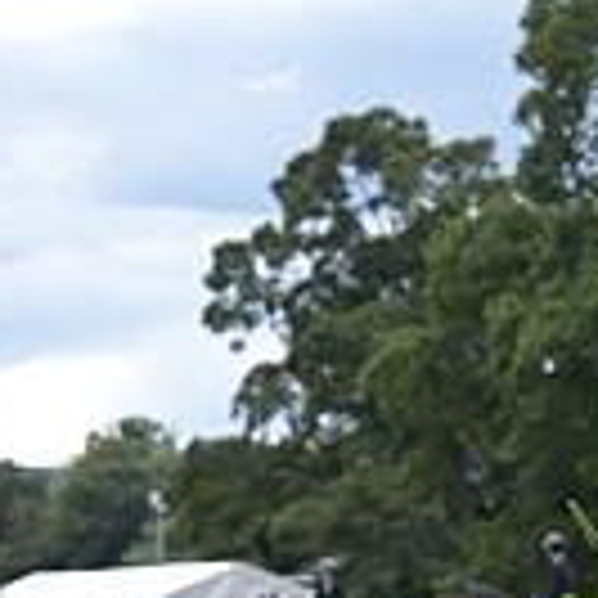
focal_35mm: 464
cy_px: 528
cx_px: -517
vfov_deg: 3.8
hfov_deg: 3.7
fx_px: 9069
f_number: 5.6
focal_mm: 125
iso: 720
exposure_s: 1/1250
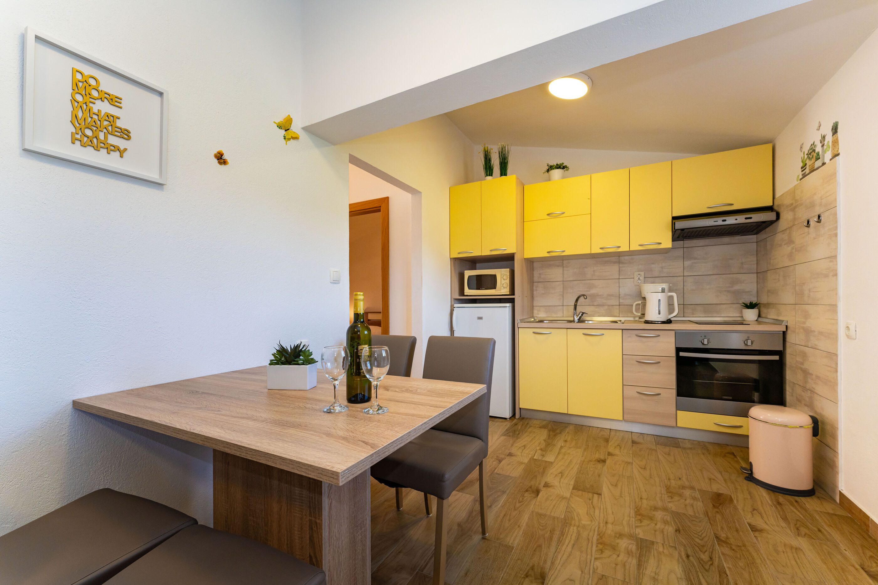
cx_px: 439
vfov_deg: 81.2
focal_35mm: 14
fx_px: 341
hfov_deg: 104.3
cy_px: 292
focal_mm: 14
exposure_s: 1/60
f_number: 7.1
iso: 800
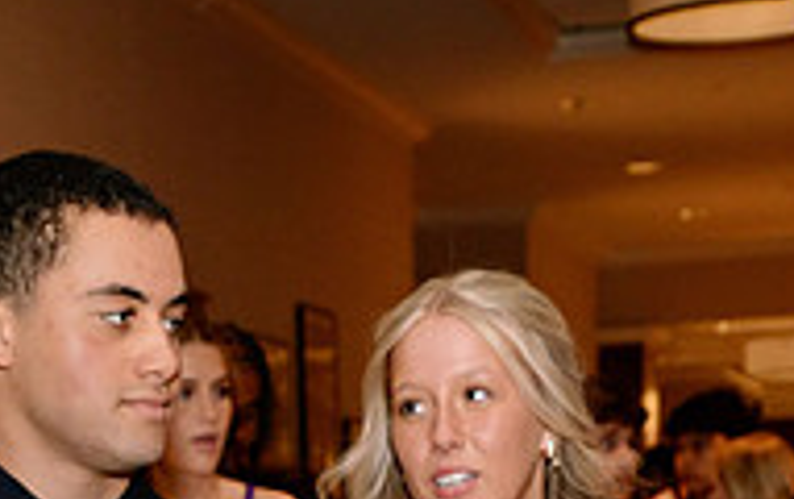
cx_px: 279
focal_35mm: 139
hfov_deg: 15.0
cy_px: 911
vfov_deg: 9.0
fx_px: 3012
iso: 2500
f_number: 7.1
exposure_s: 1/125
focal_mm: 58
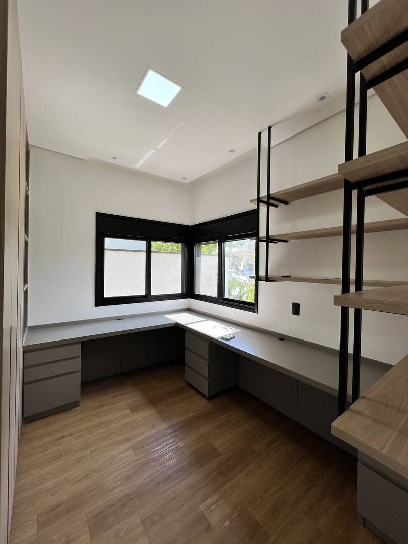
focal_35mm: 13
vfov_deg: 106.2
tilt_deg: -1.2
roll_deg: -0.8
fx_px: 204
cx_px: 204
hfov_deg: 89.9
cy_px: 272
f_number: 1.8
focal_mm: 1.57
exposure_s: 1/179
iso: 32
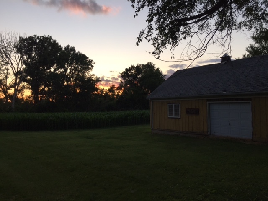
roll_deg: -0.5
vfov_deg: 48.2
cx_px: 134
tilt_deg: +1.3
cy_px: 100
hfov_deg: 61.7
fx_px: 225
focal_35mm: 29
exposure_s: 1/169
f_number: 2.2
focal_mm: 4.15
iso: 32
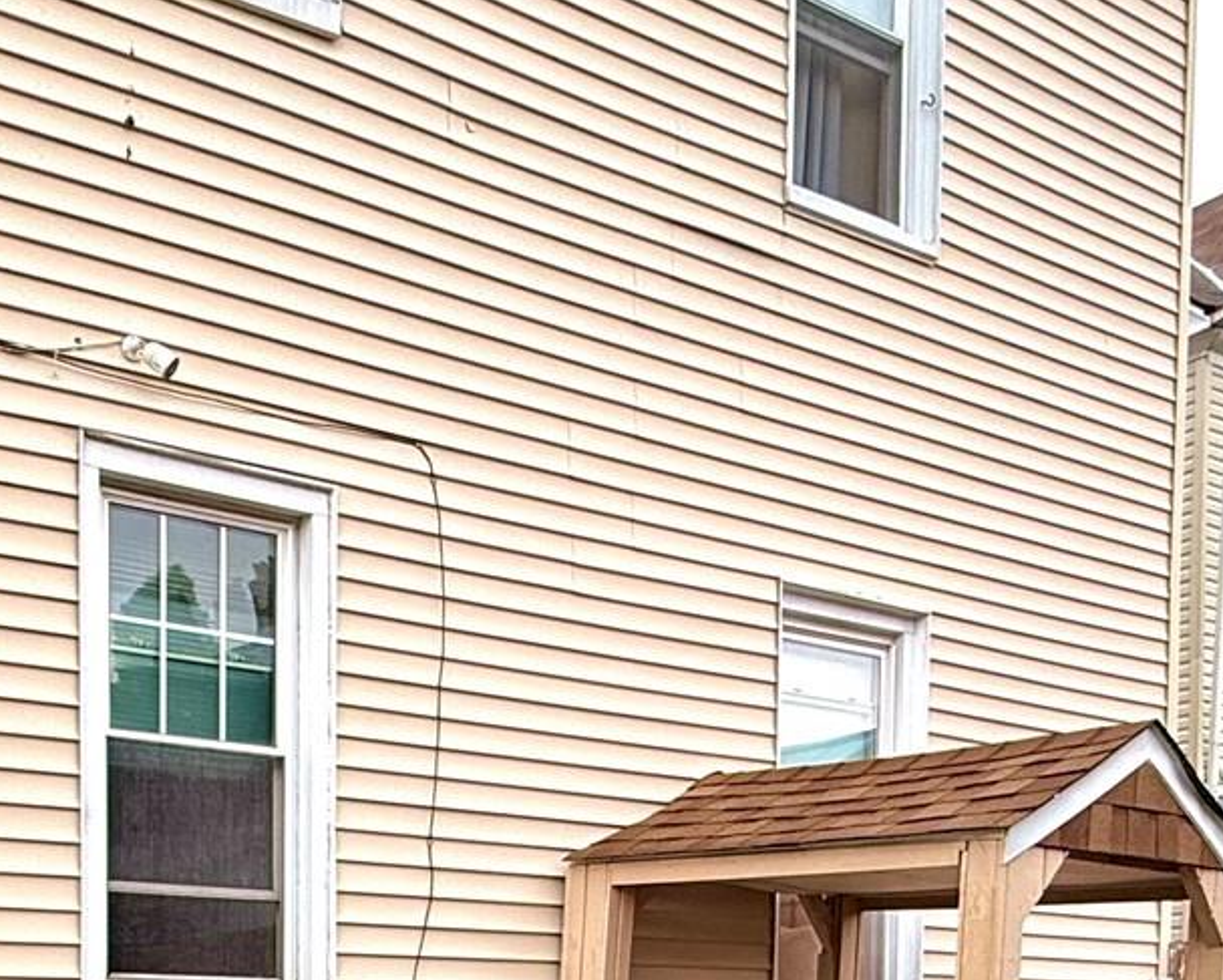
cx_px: 266
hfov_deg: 38.9
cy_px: 1147
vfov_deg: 28.8
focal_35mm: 46
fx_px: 1666
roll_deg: -0.2
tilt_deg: -2.6
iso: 64
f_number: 2.2
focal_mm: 2.22
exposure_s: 1/99
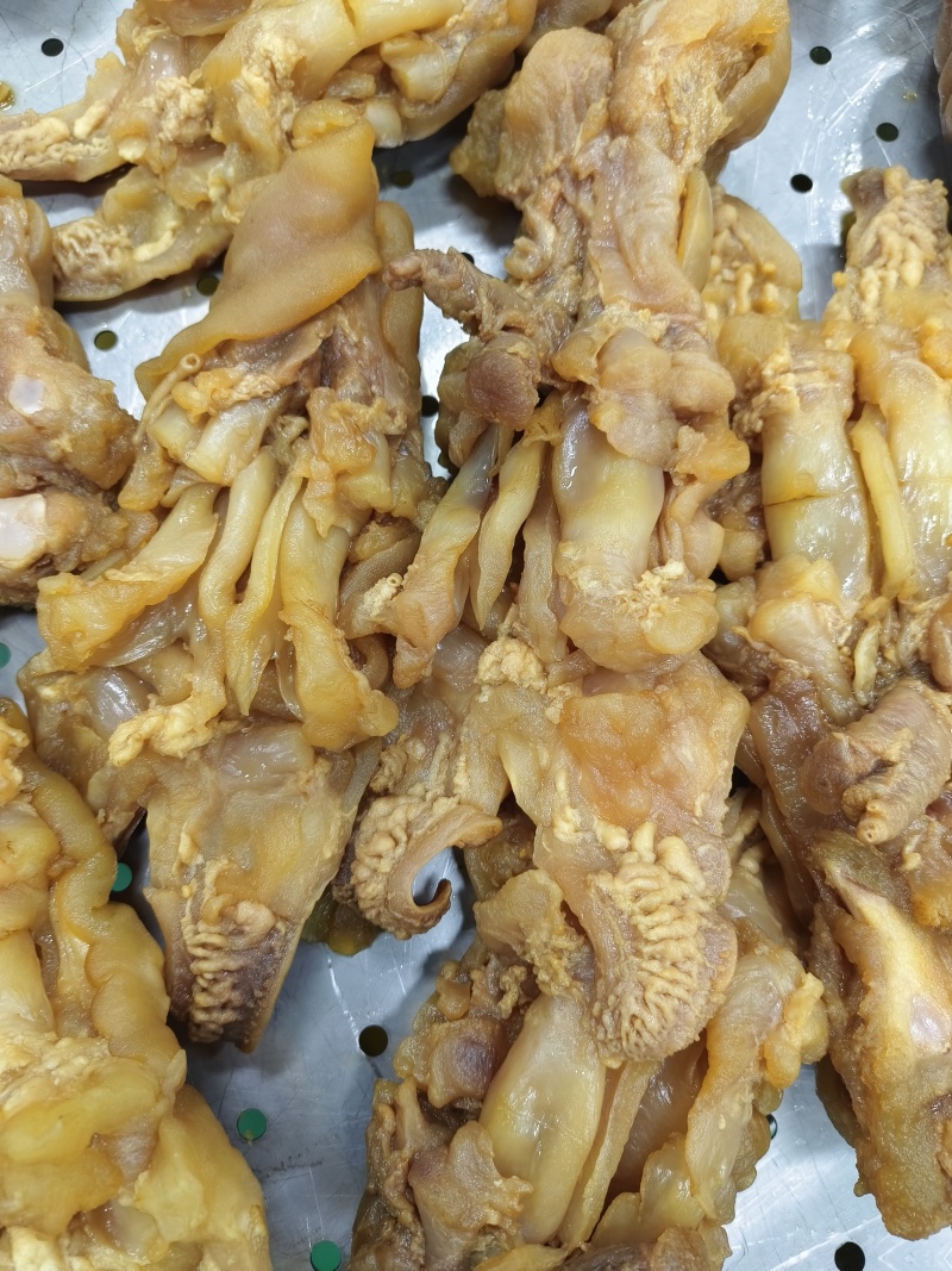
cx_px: 476
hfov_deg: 58.9
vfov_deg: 73.9
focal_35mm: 23
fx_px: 844
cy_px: 636
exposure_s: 1/50
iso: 783
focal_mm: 5.6
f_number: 1.88
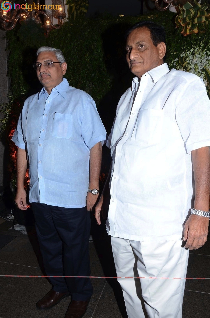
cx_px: 105
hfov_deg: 41.6
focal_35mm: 32
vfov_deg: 59.6
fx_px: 277
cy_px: 159
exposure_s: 1/125
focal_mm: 21
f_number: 10
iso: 500
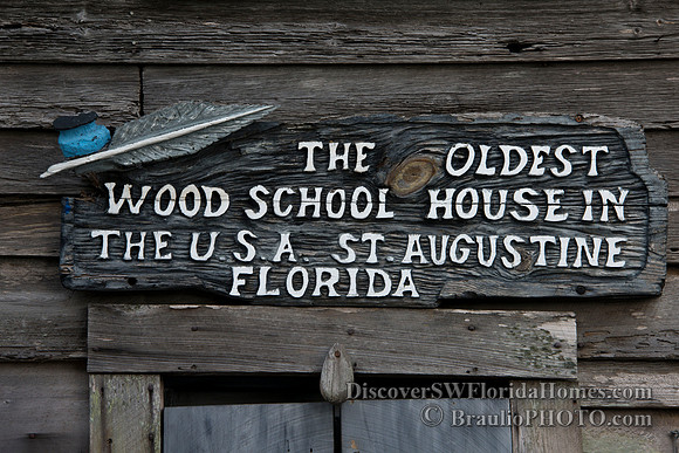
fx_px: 3018
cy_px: 226
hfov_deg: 12.8
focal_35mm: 160
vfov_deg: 8.6
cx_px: 340
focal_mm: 160
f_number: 16
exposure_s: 1/50
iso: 320
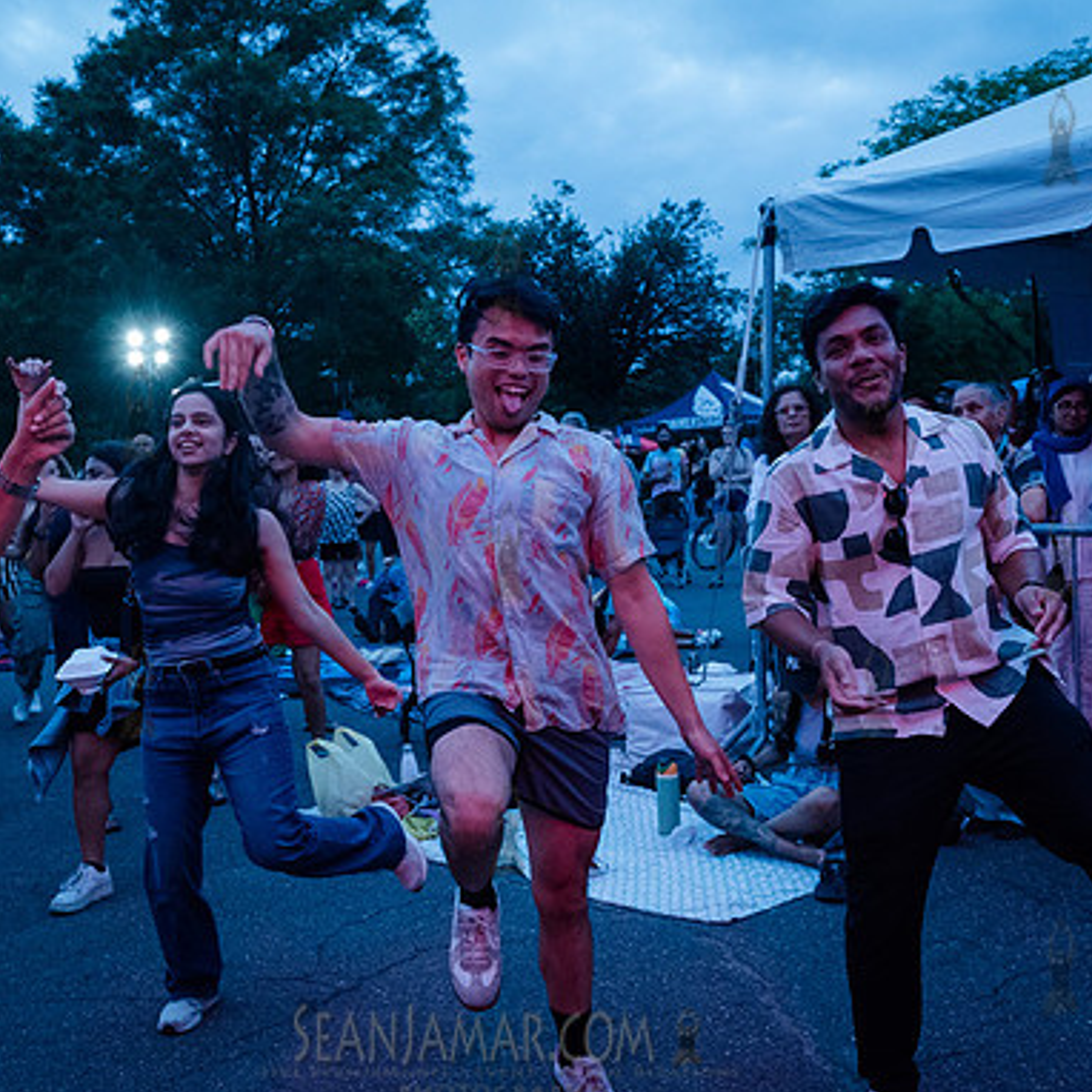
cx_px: 506
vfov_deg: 41.9
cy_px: 550
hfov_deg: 41.8
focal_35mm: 40
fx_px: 1428
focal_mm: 31
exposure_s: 1/400
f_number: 4
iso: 5000
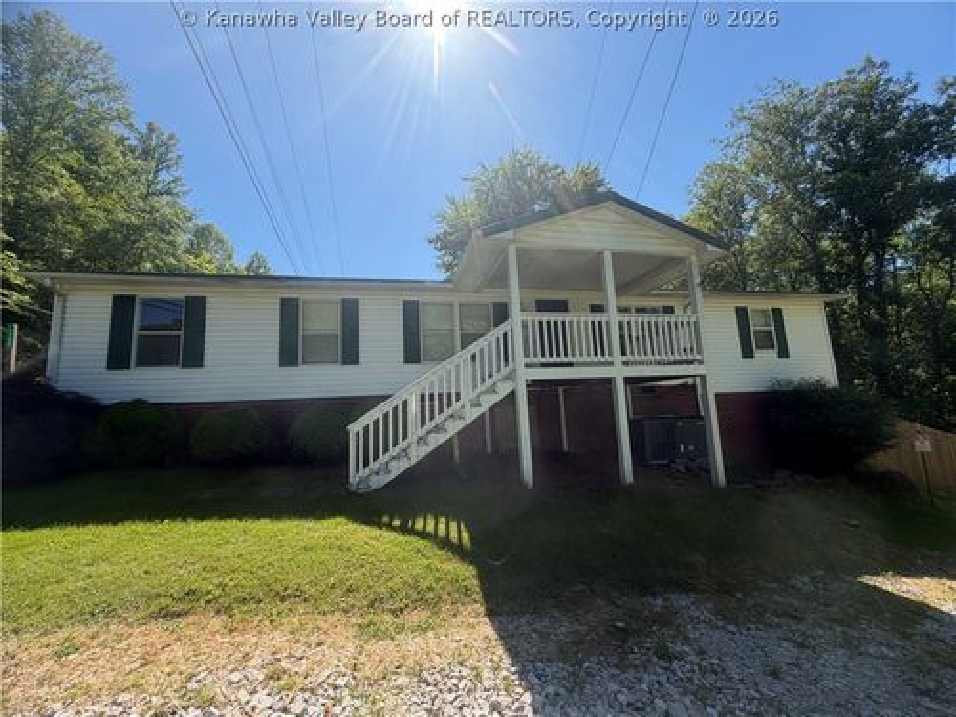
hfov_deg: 102.1
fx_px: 387
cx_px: 478
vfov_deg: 85.7
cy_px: 358
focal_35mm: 14
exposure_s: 1/770
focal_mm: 2.22
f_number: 2.2
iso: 32
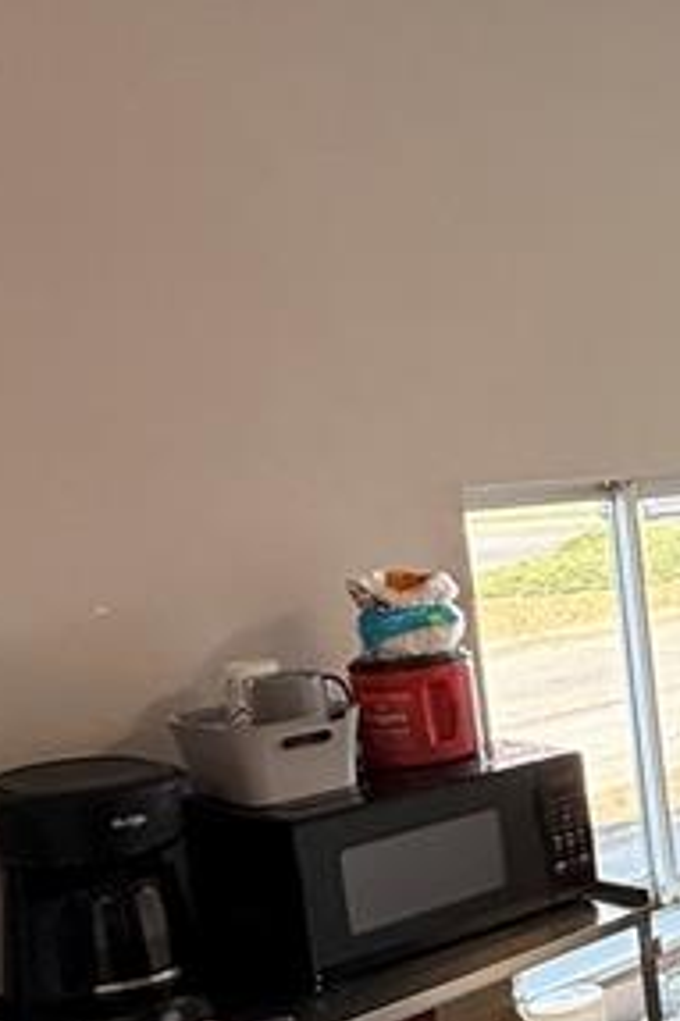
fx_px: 1475
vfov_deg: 37.9
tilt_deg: -8.9
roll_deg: +2.2
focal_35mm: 52
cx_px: 1171
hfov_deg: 20.0
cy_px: 651
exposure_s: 1/120
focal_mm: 2.22
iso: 80
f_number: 2.2
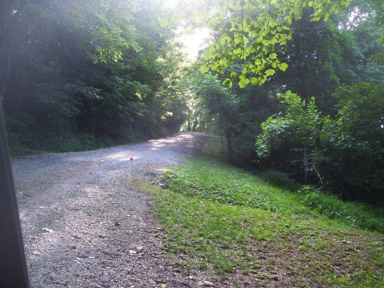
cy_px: 144
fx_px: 399
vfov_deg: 39.7
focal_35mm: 36
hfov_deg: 51.4
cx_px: 192
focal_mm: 6
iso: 125
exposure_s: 1/30
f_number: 2.7
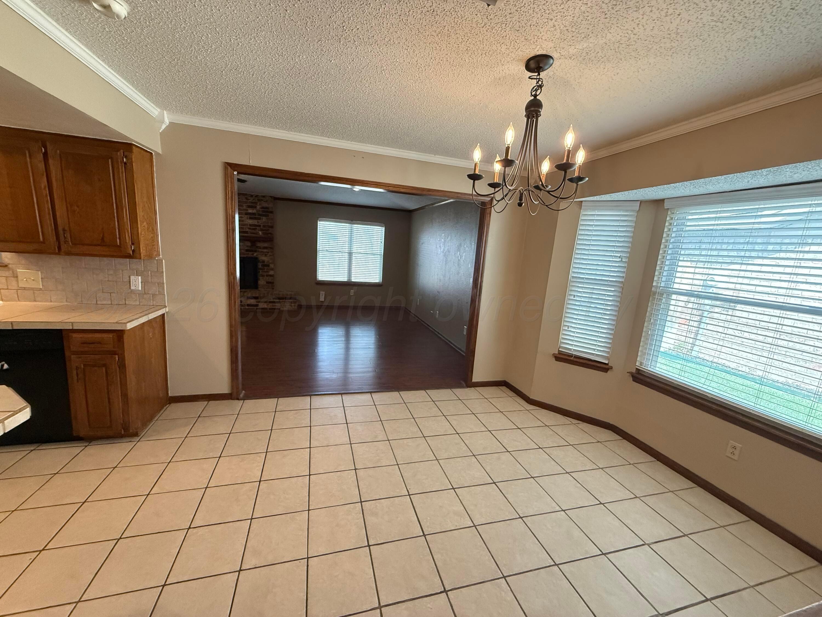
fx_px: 332
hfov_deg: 102.1
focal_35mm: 14
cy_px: 308
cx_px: 411
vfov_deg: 85.7
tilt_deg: -10.3
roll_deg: -4.4
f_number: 2.2
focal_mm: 2.22
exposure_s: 1/120
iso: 640
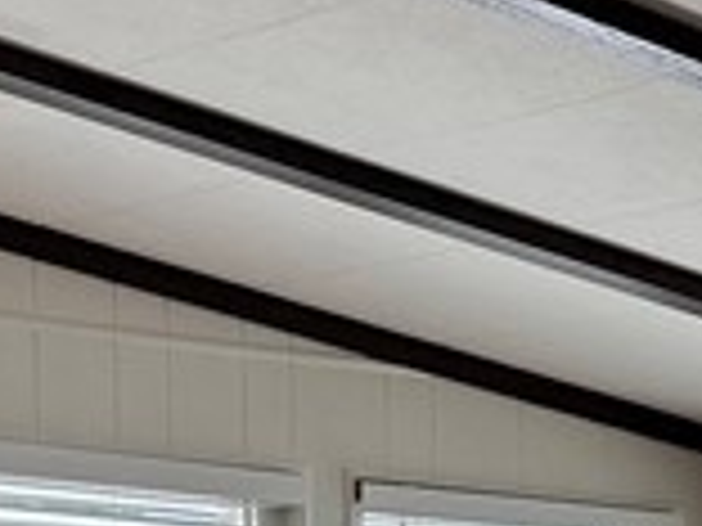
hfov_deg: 10.7
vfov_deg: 8.9
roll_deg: -1.3
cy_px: 1056
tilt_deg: -4.0
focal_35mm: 158
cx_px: 1670
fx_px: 3204
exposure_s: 1/312
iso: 80
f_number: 1.78
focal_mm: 6.86
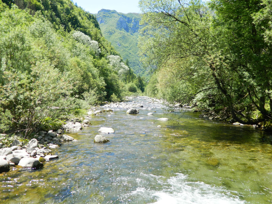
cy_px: 102
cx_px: 136
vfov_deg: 40.7
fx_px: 275
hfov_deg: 52.6
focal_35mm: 35
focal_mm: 6.2
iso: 80
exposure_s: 1/400
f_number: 3.3
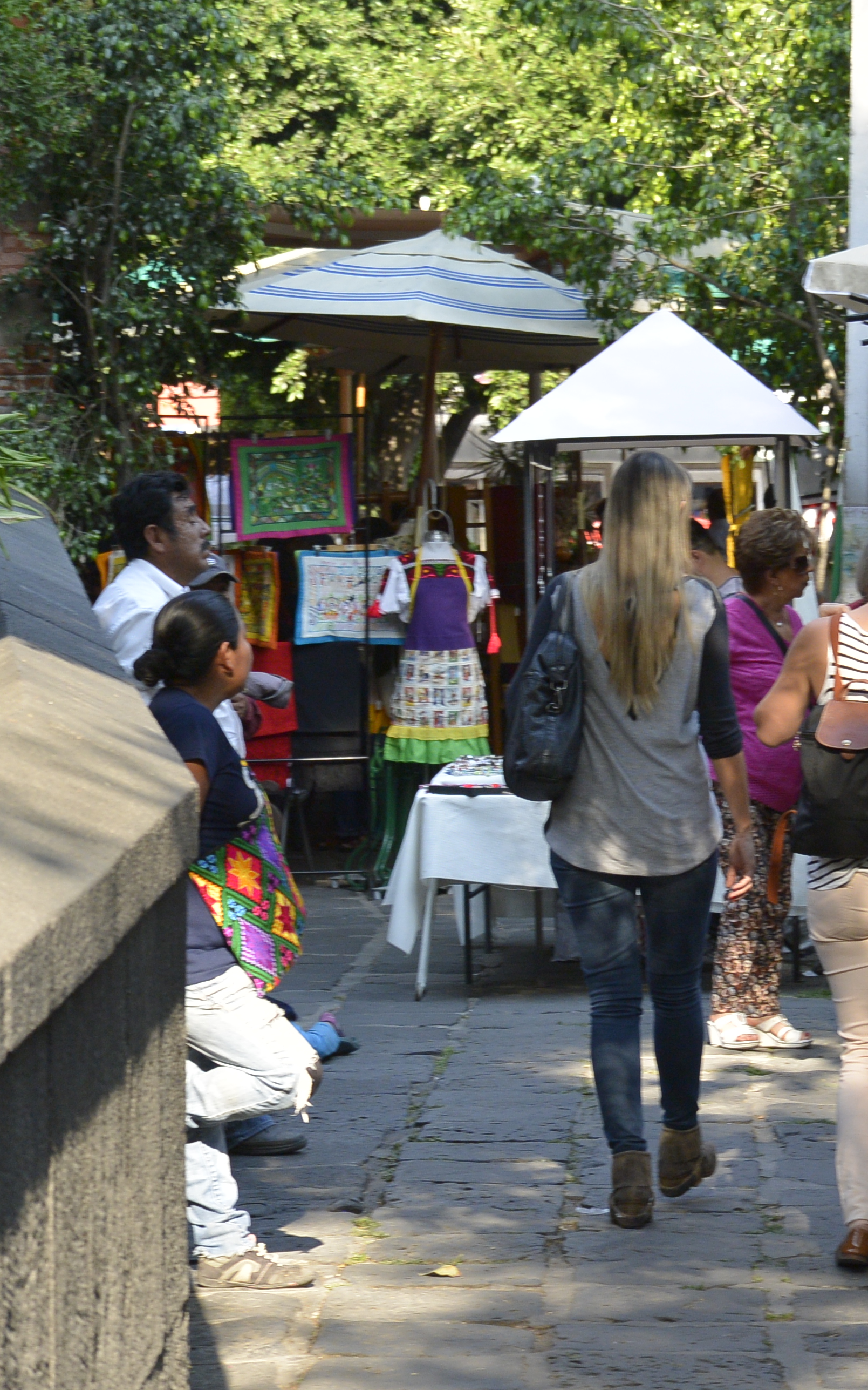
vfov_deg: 15.8
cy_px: 697
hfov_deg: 9.9
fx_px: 4996
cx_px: 755
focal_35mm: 132
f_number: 3.8
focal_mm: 31.9
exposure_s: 1/250
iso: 180
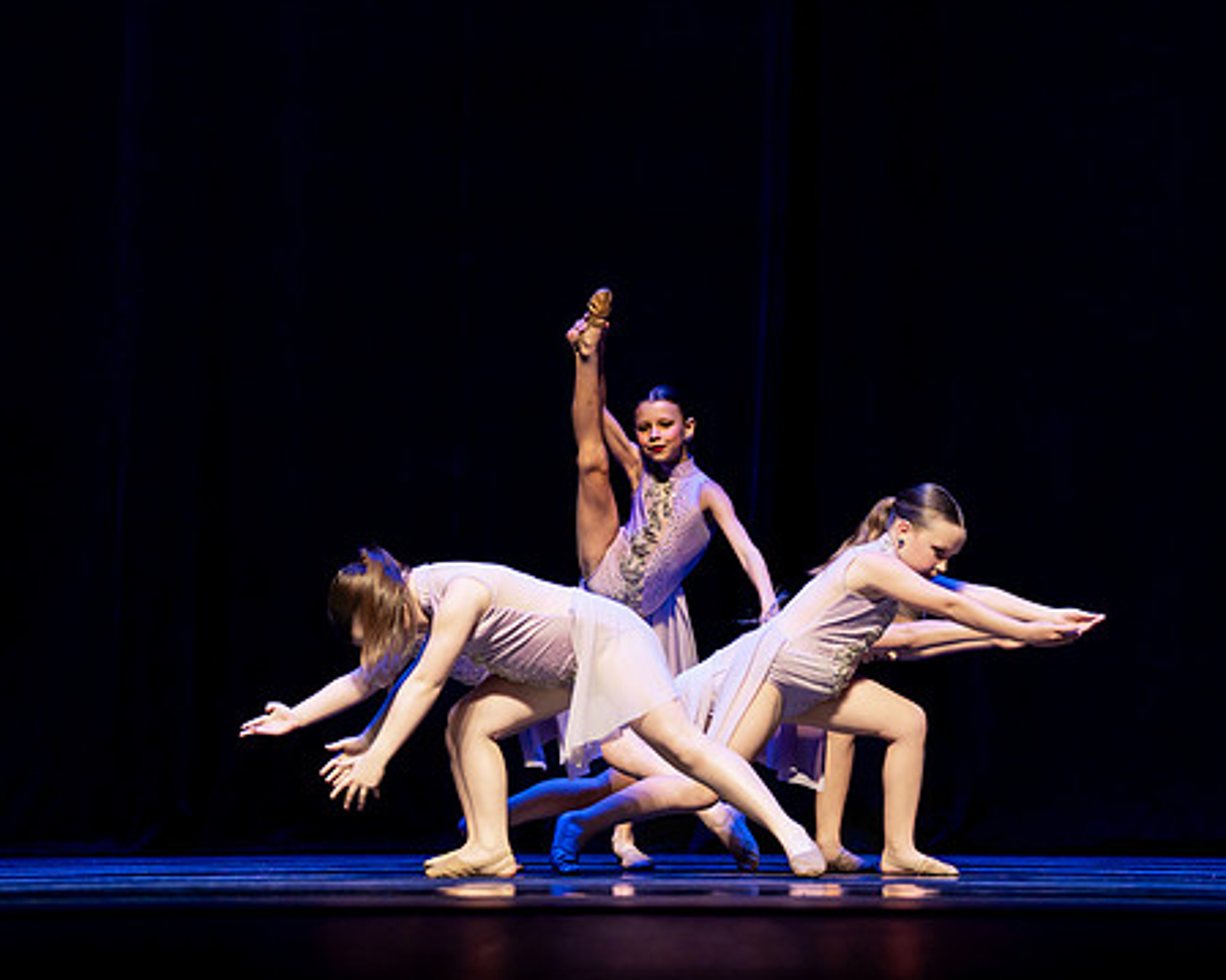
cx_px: 645
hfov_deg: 12.5
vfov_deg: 10.0
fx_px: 5587
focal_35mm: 154
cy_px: 280
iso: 3200
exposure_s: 1/640
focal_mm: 89
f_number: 2.8
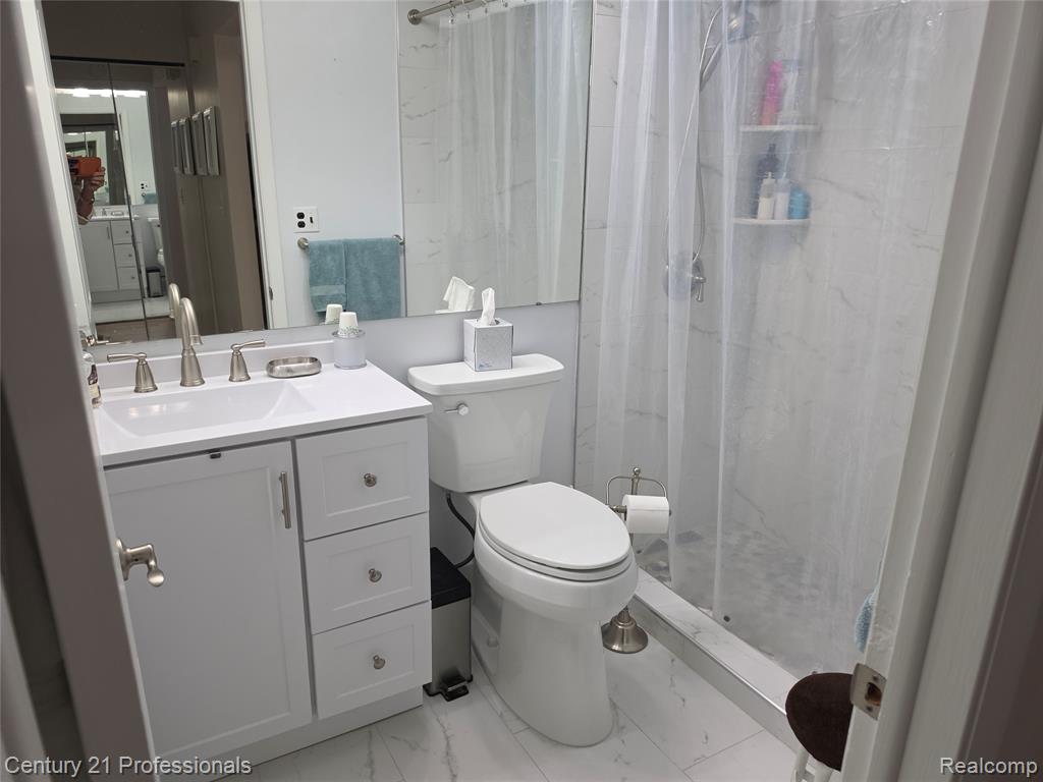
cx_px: 522
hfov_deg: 73.9
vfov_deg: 58.9
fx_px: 693
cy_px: 391
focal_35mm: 23
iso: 125
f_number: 1.4
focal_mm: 6.5
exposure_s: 1/120
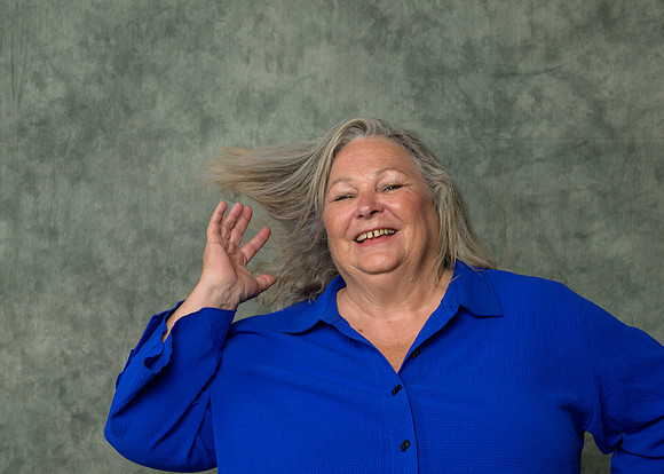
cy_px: 270
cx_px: 312
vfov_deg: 21.3
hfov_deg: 29.5
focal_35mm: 67
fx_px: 1259
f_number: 10
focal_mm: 56
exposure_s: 1/125
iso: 400
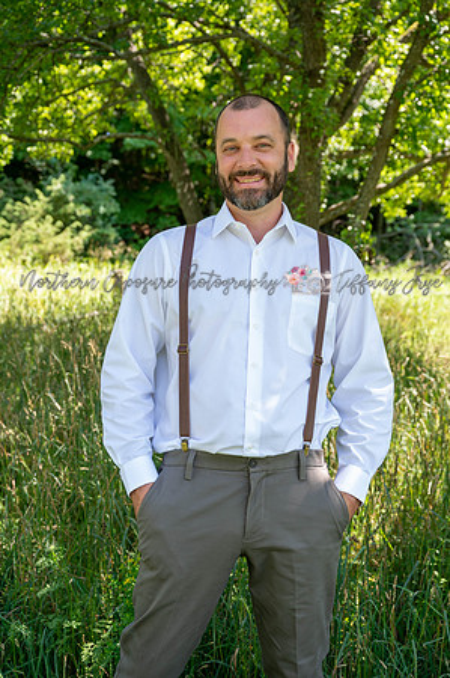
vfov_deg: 47.5
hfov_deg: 32.6
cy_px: 339
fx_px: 770
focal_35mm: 41
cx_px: 225
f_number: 4
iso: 320
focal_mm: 41
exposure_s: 1/250
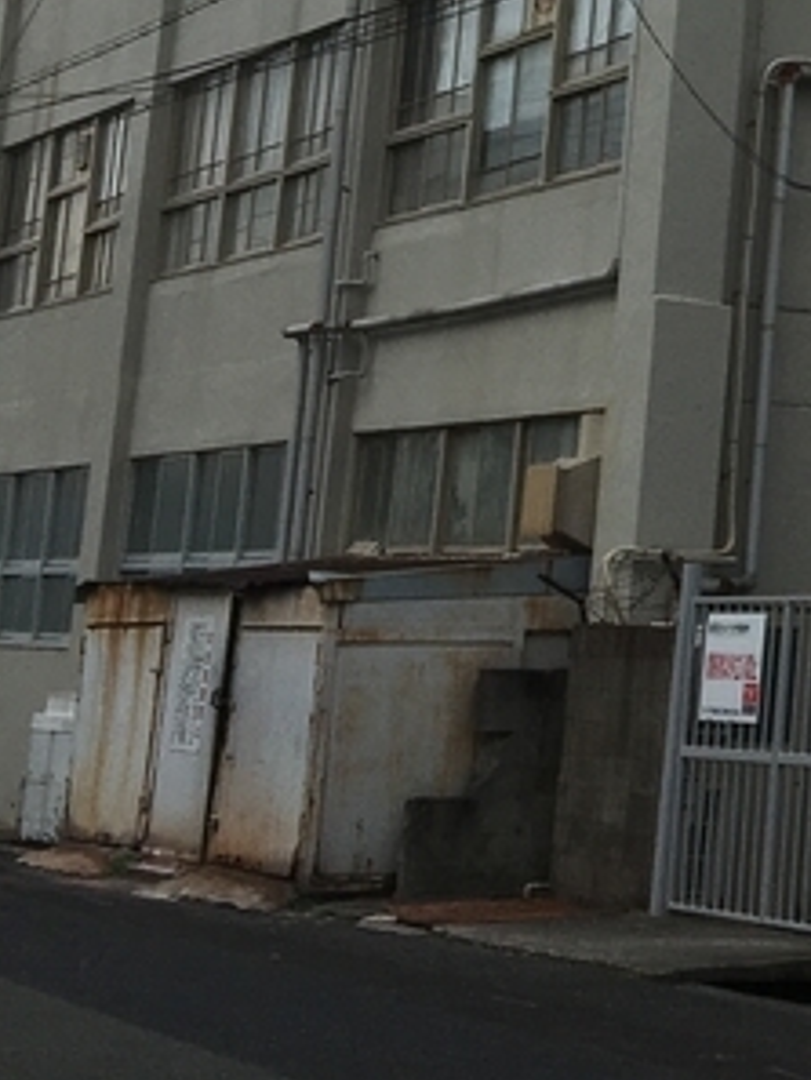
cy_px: 4
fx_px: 3122
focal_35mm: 100
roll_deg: -1.9
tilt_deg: +13.2
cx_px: 1393
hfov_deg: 13.5
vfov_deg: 19.1
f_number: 2.2
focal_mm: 4.15
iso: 25
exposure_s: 1/712
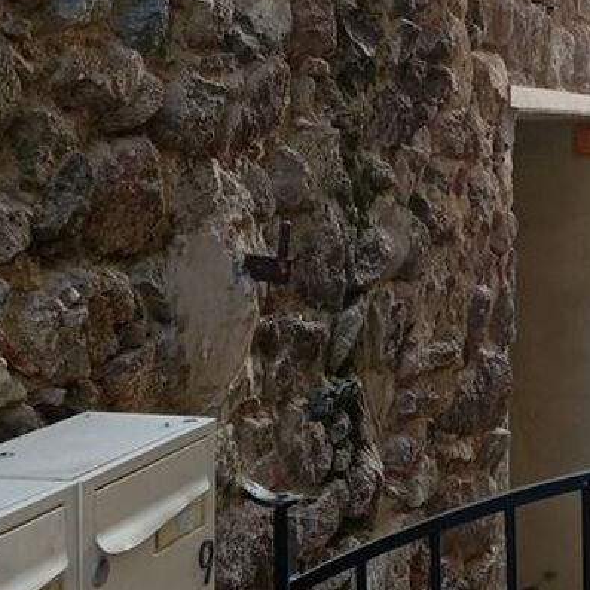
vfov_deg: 20.8
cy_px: 213
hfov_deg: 19.5
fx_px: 1601
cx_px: 733
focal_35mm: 83
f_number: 1.8
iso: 103
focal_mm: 4.22
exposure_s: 1/50
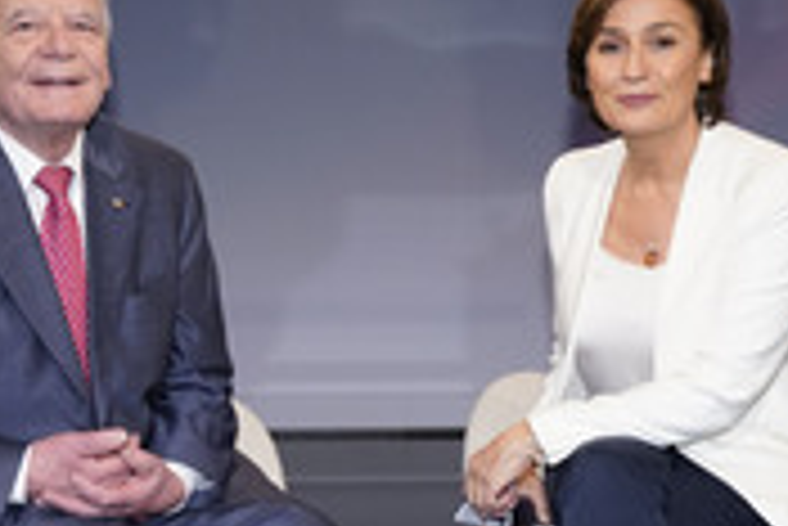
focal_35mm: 72
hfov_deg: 28.1
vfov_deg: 18.9
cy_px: 373
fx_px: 1577
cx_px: 385
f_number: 5
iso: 2000
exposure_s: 1/160
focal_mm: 28
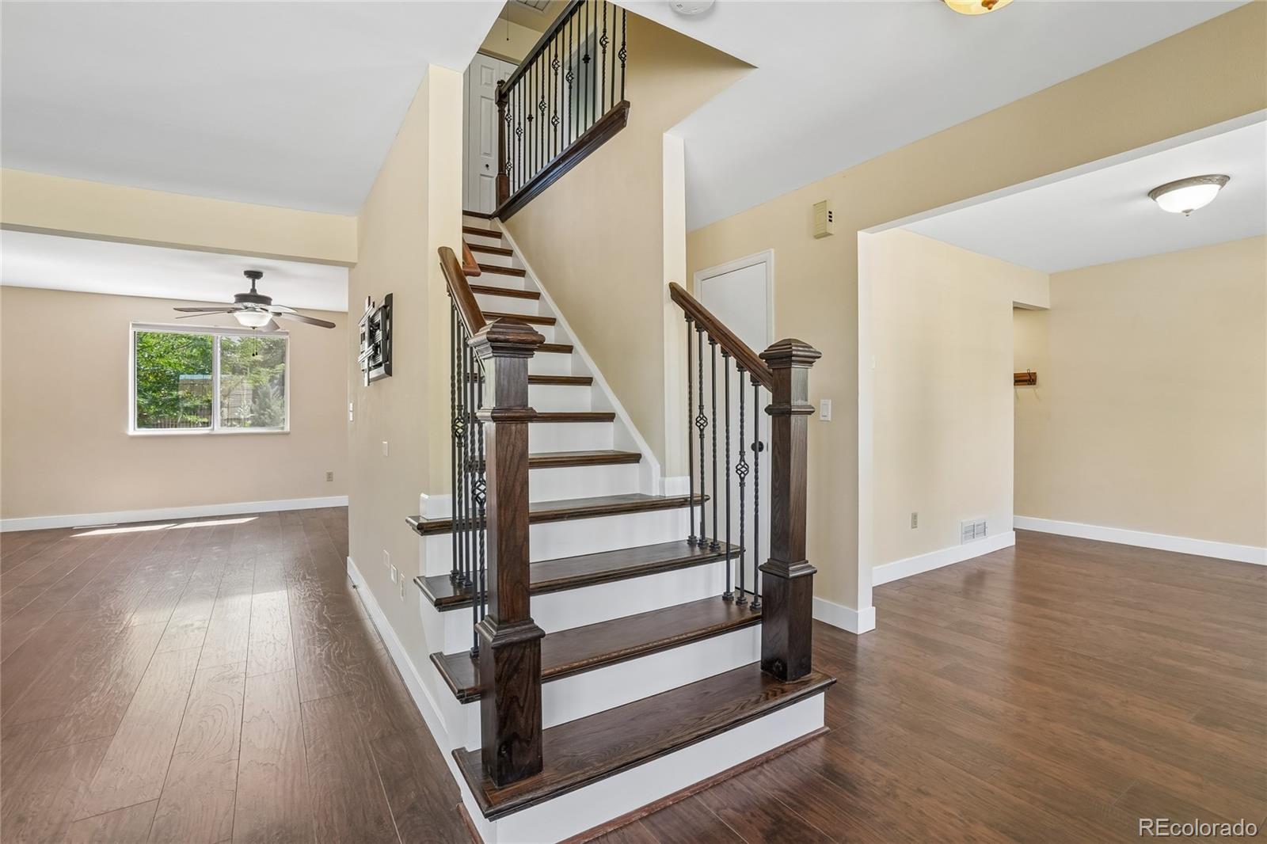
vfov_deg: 77.3
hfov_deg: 100.4
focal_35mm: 15
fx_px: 528
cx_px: 634
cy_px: 422
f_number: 8
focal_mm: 10
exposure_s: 1/30
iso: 400
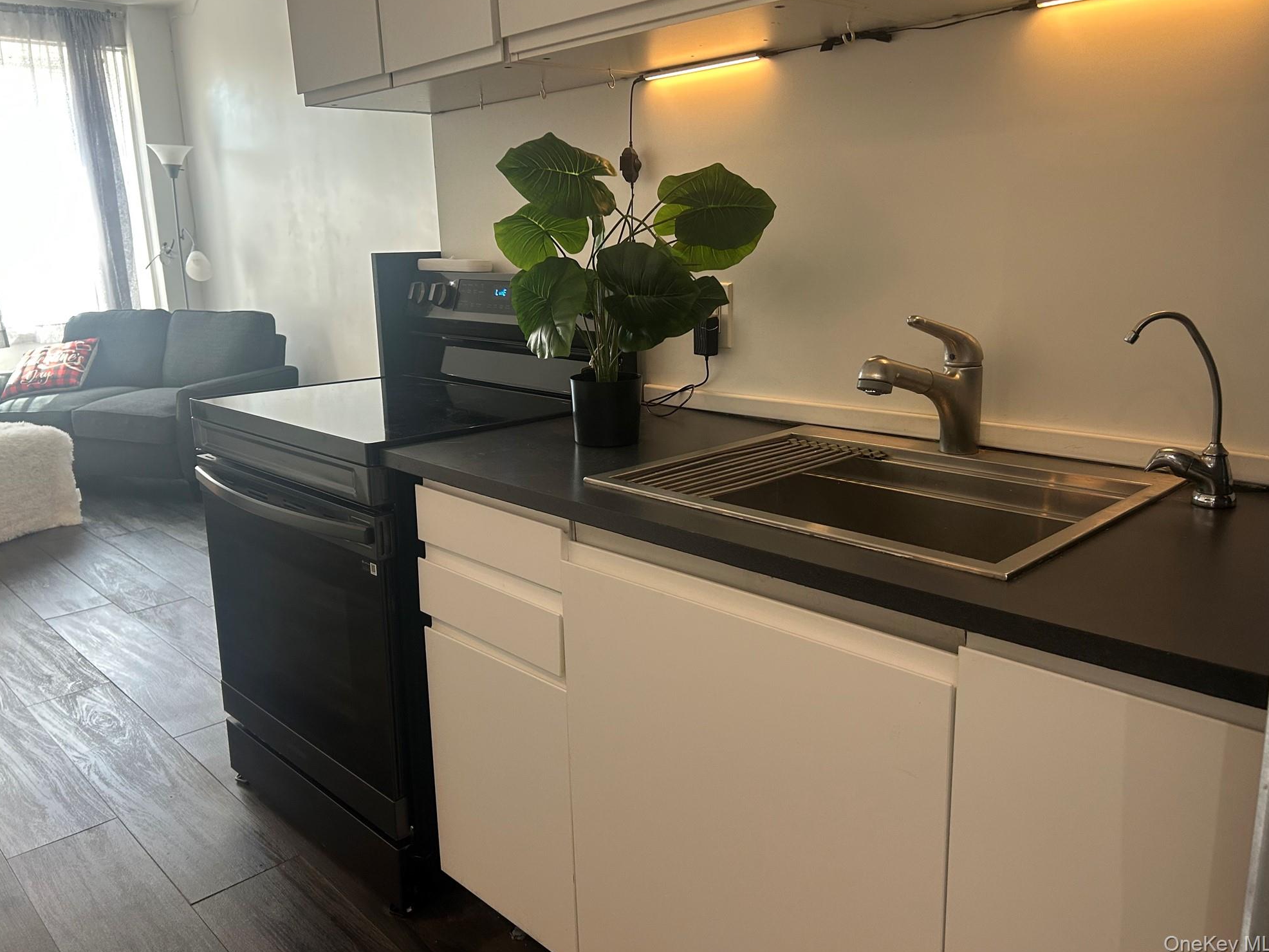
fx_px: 990
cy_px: 465
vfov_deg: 51.3
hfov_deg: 65.3
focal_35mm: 27
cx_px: 636
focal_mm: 5.7
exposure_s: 1/68
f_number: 1.5
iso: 125
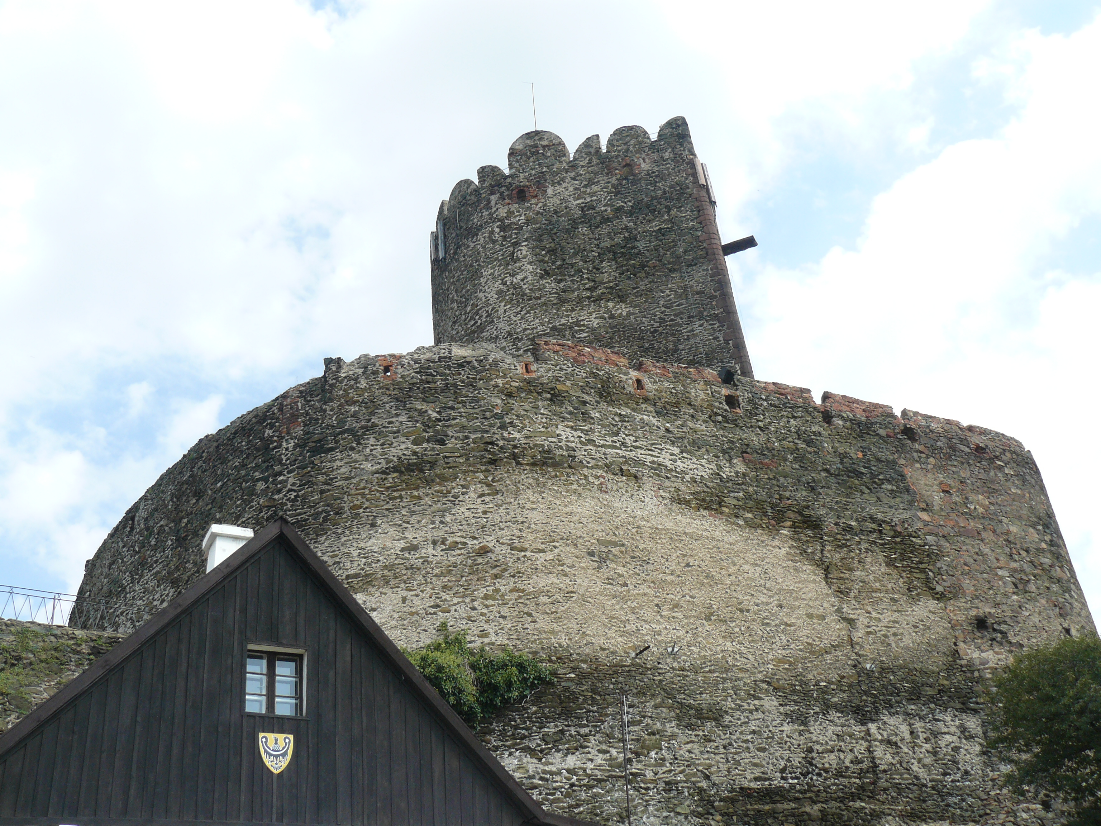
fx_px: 1145
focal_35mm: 36
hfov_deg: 51.4
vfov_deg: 39.7
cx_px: 550
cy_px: 413
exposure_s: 1/200
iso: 100
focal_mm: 6
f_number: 5.6
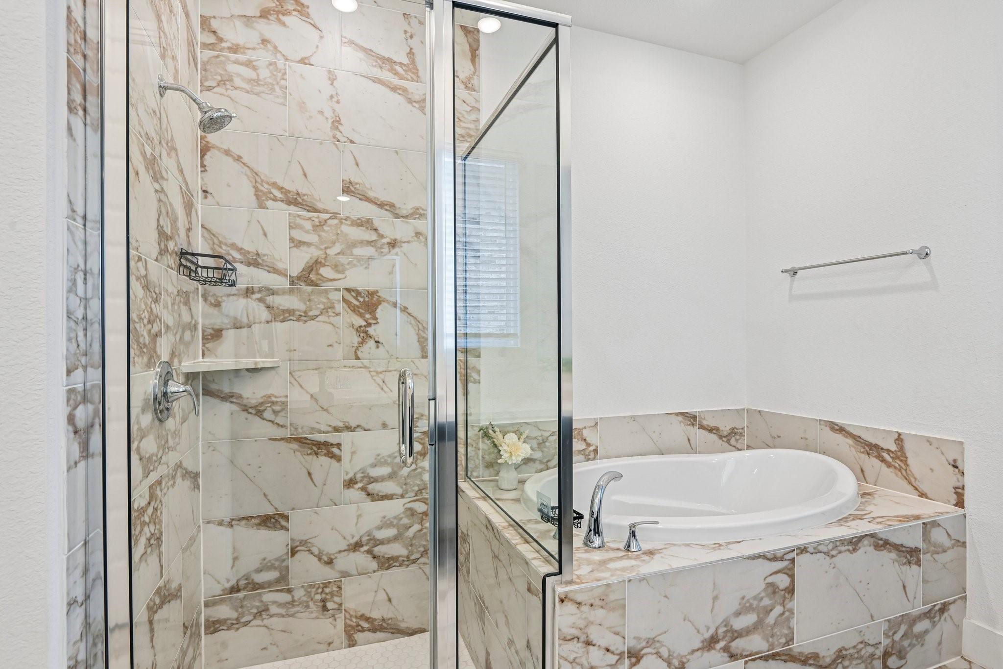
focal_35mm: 18
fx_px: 501
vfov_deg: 67.4
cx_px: 502
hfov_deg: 90.0
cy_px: 334
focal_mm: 18
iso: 400
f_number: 8
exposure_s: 1/30
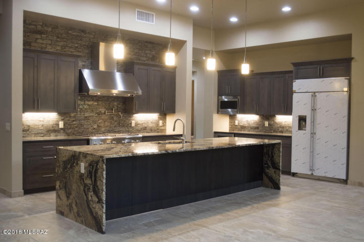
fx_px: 364
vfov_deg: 36.8
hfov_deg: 53.2
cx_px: 182
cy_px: 121
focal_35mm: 36
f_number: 4
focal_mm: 24
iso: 400
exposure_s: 1/30
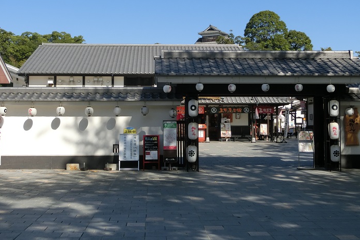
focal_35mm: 54
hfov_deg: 36.8
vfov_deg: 25.0
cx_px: 165
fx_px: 540
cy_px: 98
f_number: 4.4
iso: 80
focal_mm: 8
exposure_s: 1/640
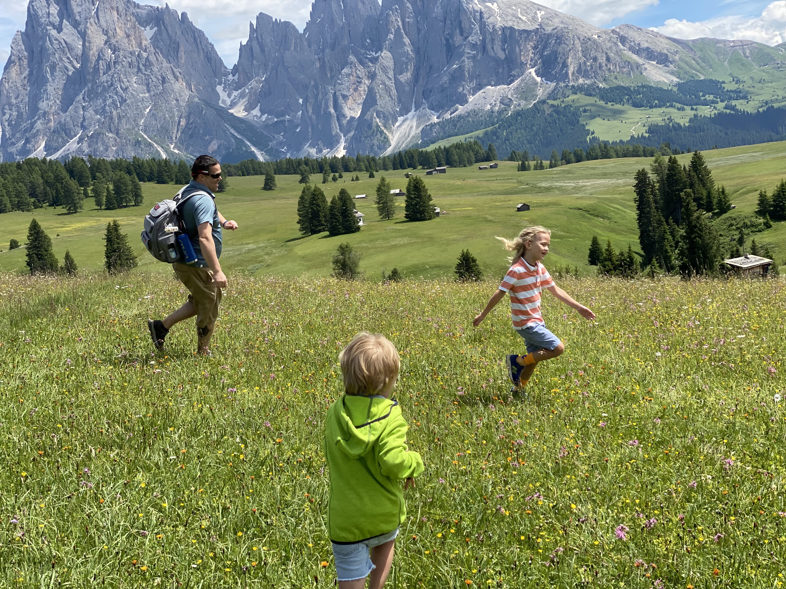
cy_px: 294
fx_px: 1181
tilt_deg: -6.4
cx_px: 393
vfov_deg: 28.0
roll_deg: +6.7
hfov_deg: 36.8
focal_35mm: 52
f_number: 2
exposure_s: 1/959
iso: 20
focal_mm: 6
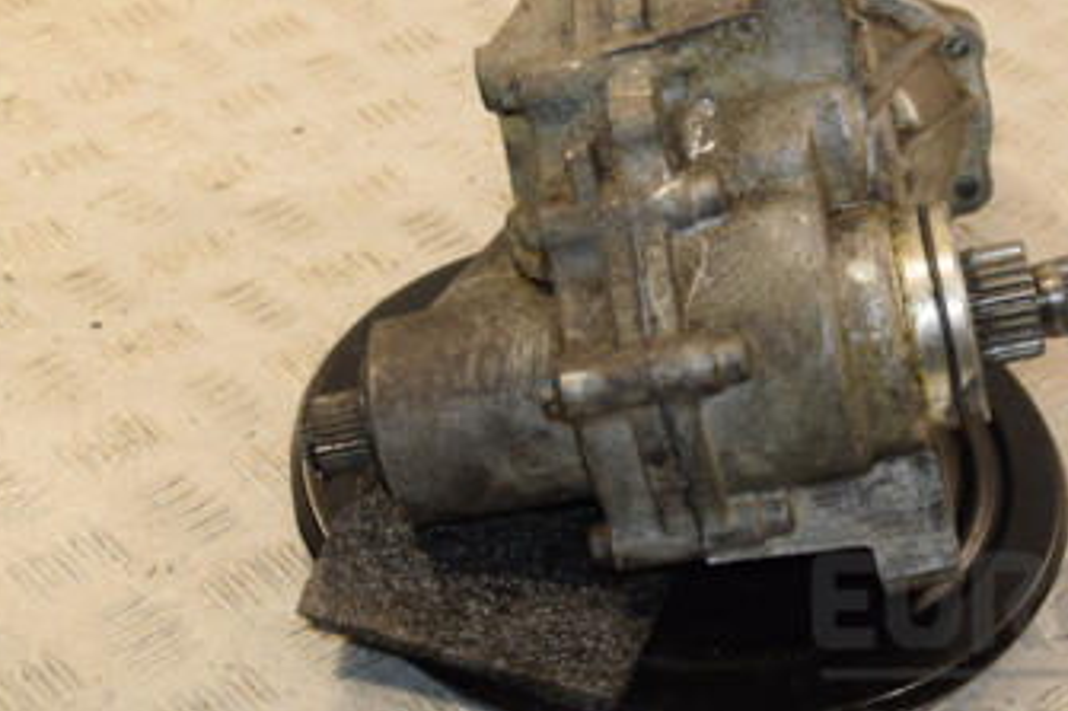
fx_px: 2550
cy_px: 175
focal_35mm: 86
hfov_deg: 23.5
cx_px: 752
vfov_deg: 15.8
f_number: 6.3
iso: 800
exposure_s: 1/200
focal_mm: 32
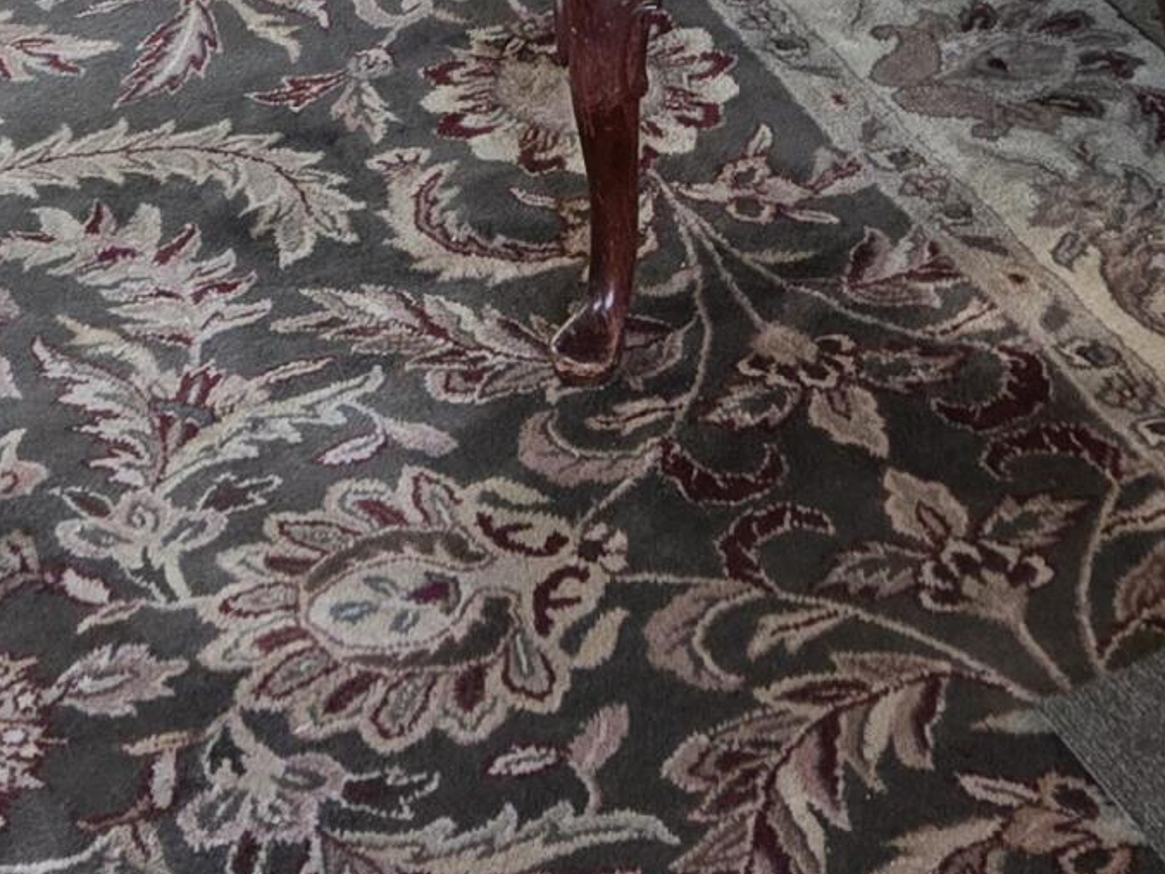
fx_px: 3433
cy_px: -871
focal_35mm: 102
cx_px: 595
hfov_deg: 19.3
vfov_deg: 12.7
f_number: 1.8
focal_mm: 5.4
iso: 320
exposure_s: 1/120
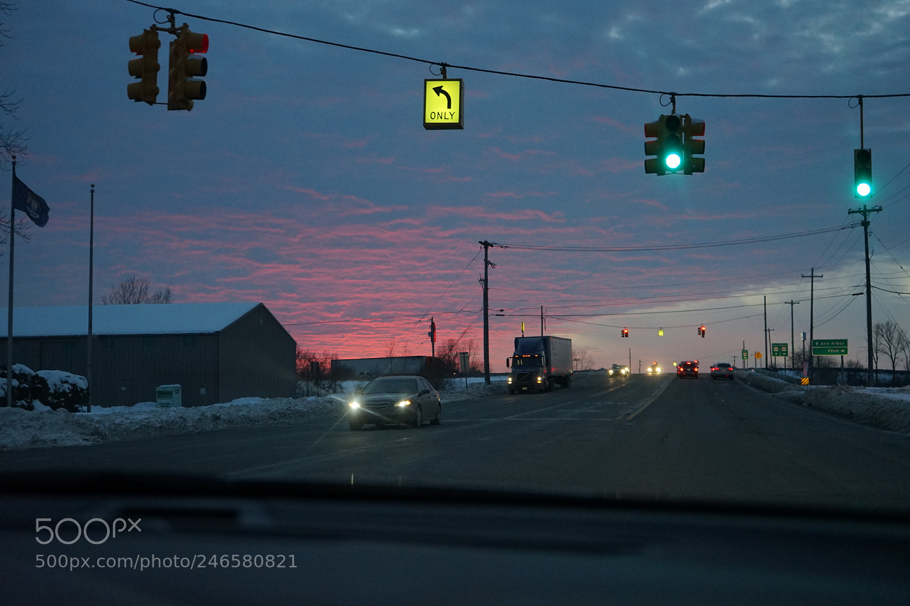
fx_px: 1213
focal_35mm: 48
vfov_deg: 28.1
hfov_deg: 41.1
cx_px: 455
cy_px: 303
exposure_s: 1/250
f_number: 4.5
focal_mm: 48
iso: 2000
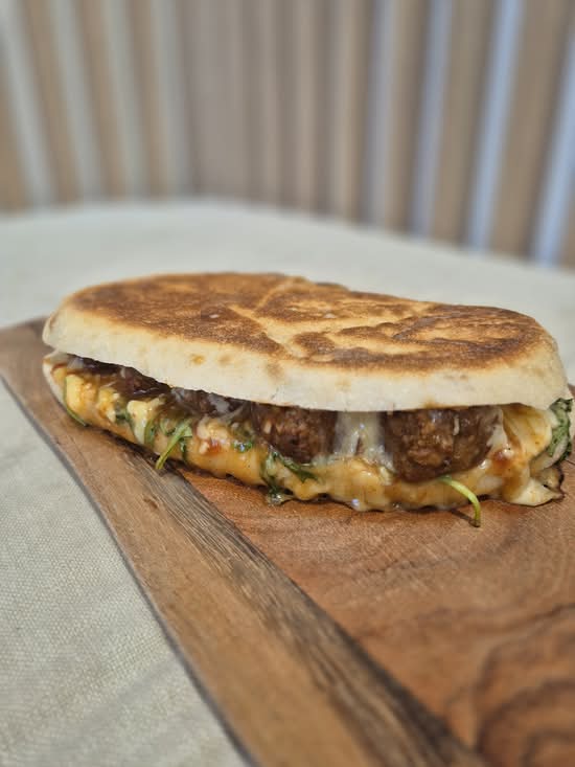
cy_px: 384
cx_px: 288
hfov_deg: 58.9
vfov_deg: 73.9
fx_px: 509
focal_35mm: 23
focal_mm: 5.4
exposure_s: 1/100
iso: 200
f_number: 1.8
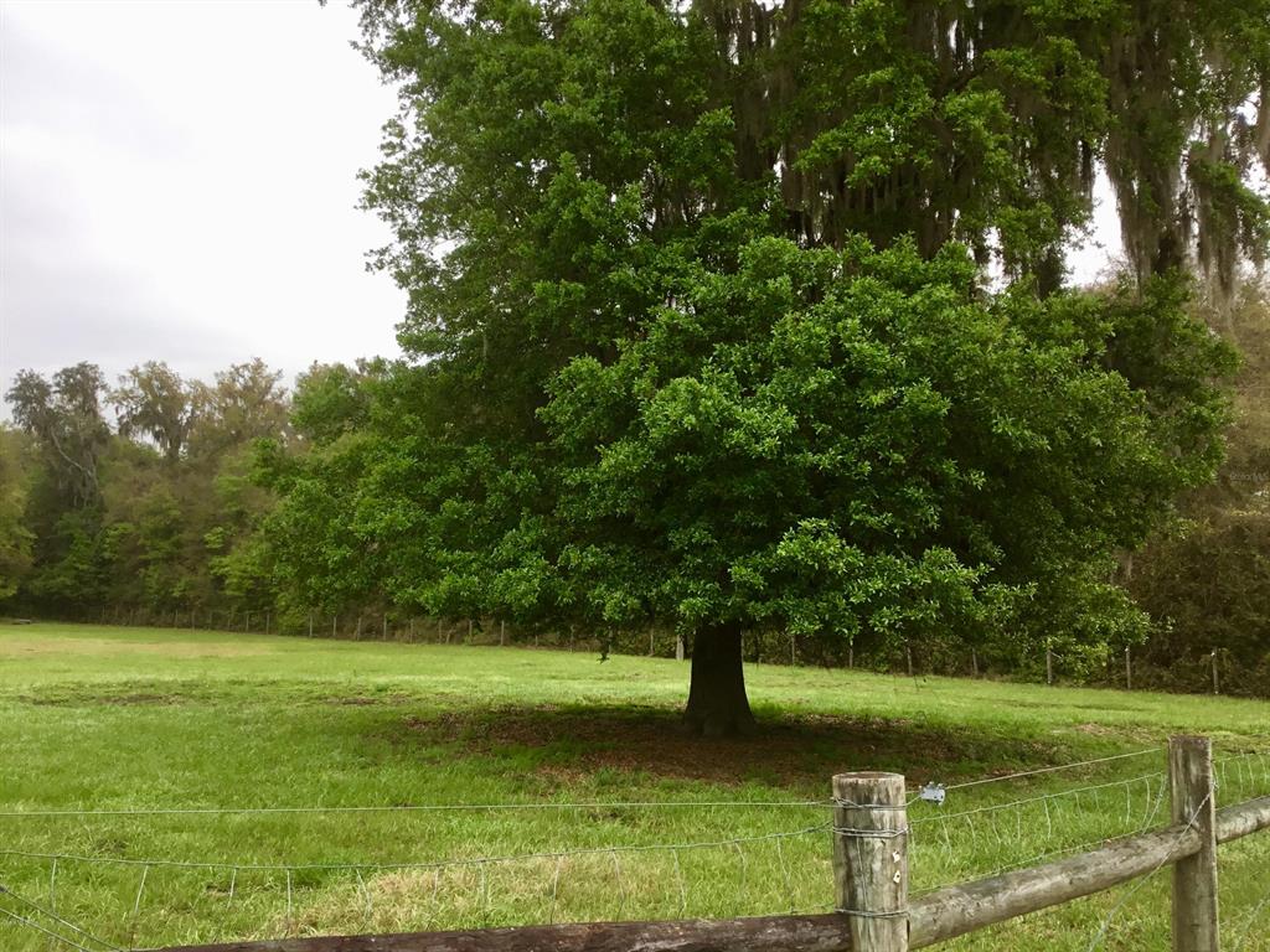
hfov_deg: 58.4
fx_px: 1137
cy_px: 476
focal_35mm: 31
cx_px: 635
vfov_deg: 45.4
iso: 25
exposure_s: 1/248
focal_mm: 3.3
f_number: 2.4
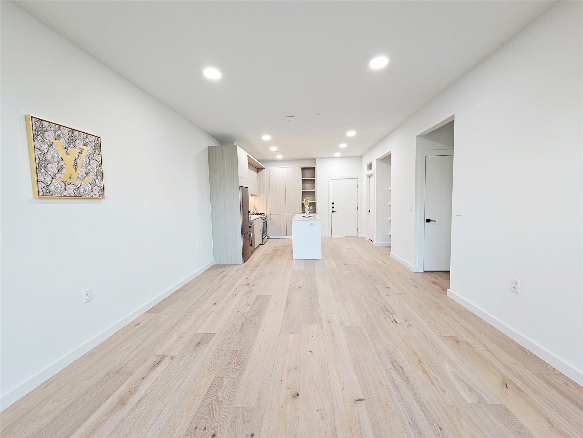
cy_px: 219
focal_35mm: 13
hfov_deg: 106.2
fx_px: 219
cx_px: 292
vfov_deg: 89.9
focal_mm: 2.2
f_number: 2.2
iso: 125
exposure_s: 1/60
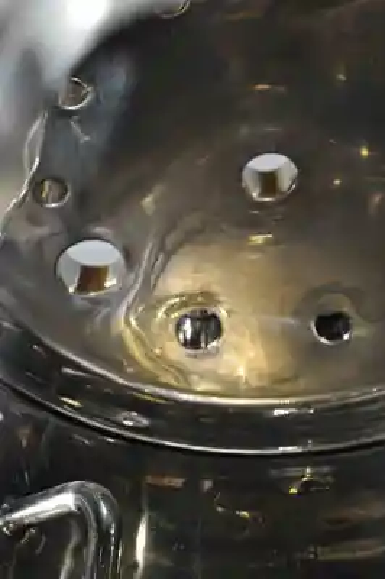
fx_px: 578
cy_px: 290
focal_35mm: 36
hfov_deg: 36.8
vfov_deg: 53.2
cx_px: 192
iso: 800
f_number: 4
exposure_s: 1/60
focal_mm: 24
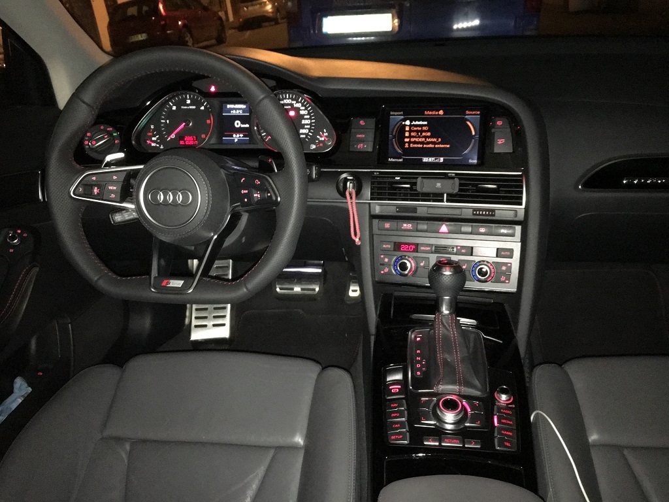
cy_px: 251
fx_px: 560
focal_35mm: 29
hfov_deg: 61.7
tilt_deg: -23.2
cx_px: 334
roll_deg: +6.9
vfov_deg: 48.2
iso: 800
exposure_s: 1/17
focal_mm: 4.15
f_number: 2.2
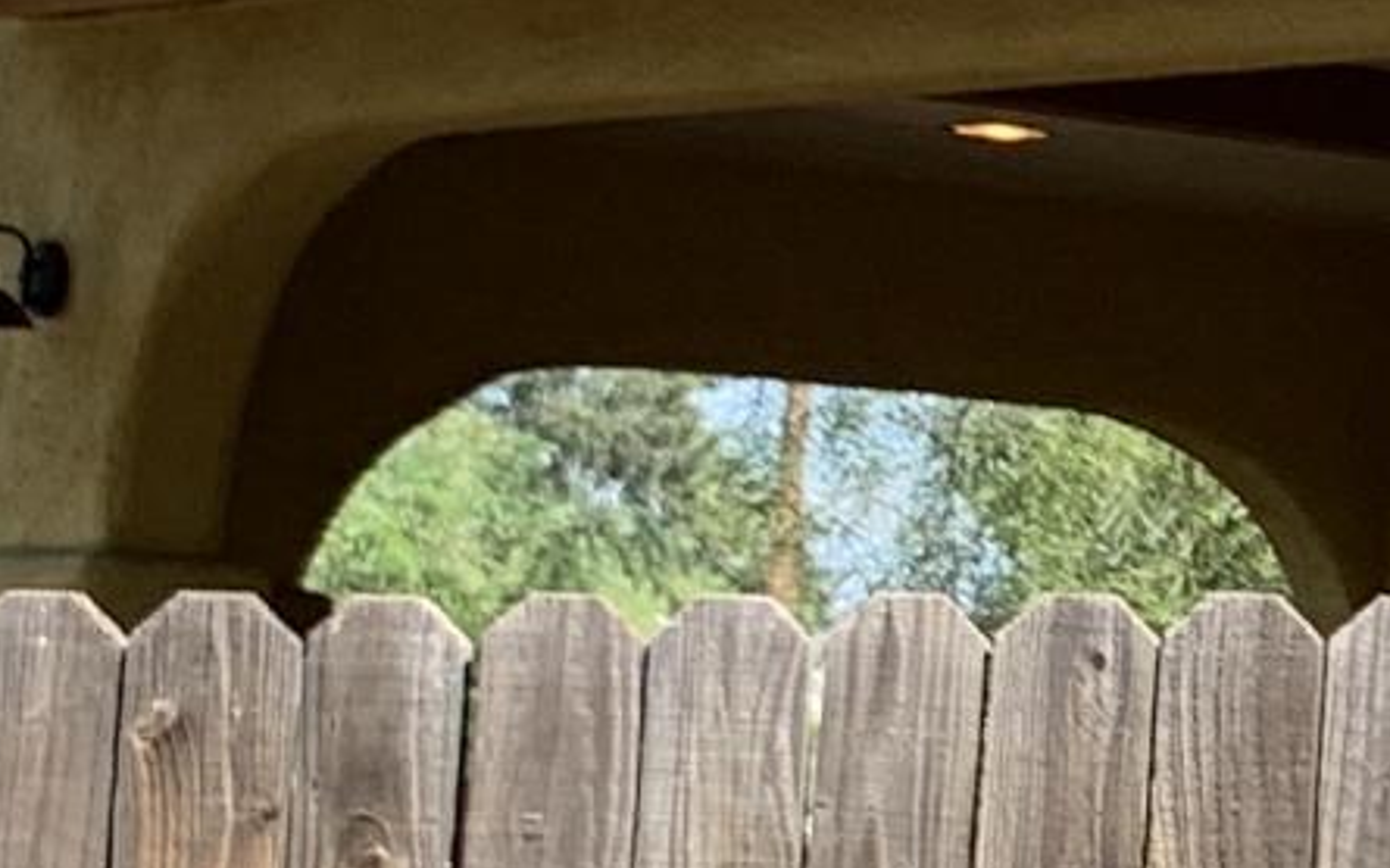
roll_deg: -1.4
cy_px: 353
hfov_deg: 9.5
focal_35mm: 186
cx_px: 3755
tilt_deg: +3.7
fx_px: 7045
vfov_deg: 7.1
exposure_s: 1/1032
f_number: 1.8
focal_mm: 4.25
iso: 25
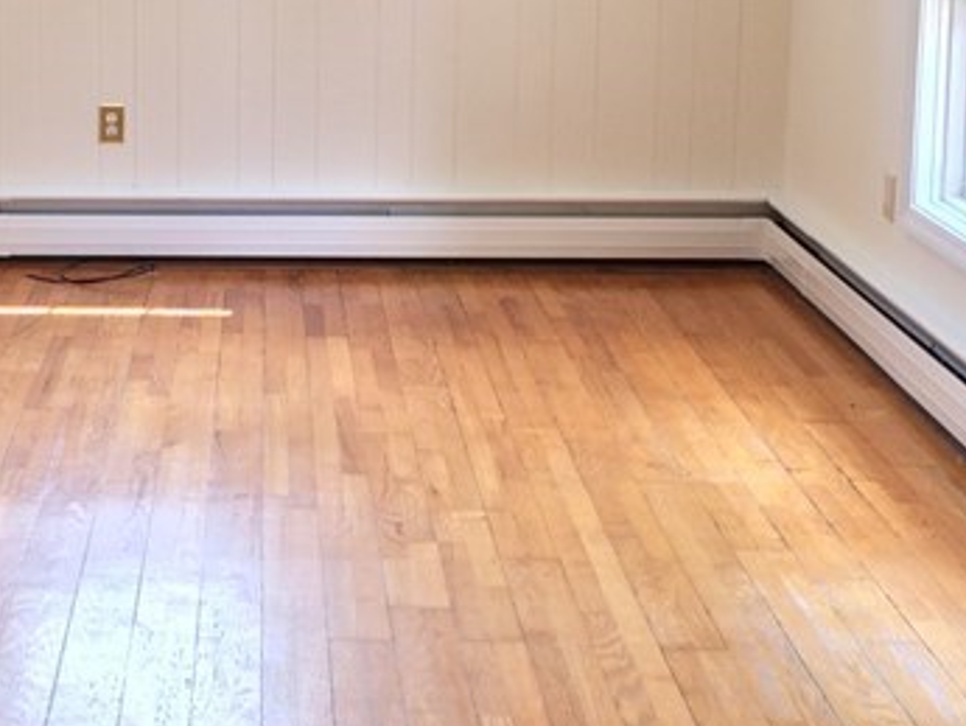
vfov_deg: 17.2
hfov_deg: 22.5
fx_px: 2401
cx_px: 199
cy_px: 269
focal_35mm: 86
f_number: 2.2
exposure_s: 1/40
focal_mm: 4.15
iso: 40
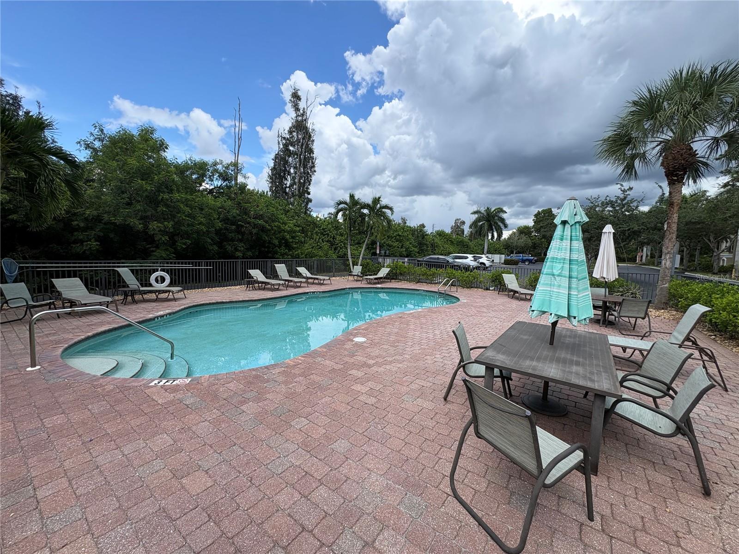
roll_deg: +0.4
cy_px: 277
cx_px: 370
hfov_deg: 102.1
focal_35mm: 14
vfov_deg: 85.7
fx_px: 299
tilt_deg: -3.8
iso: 40
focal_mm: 2.22
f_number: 2.2
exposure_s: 1/537
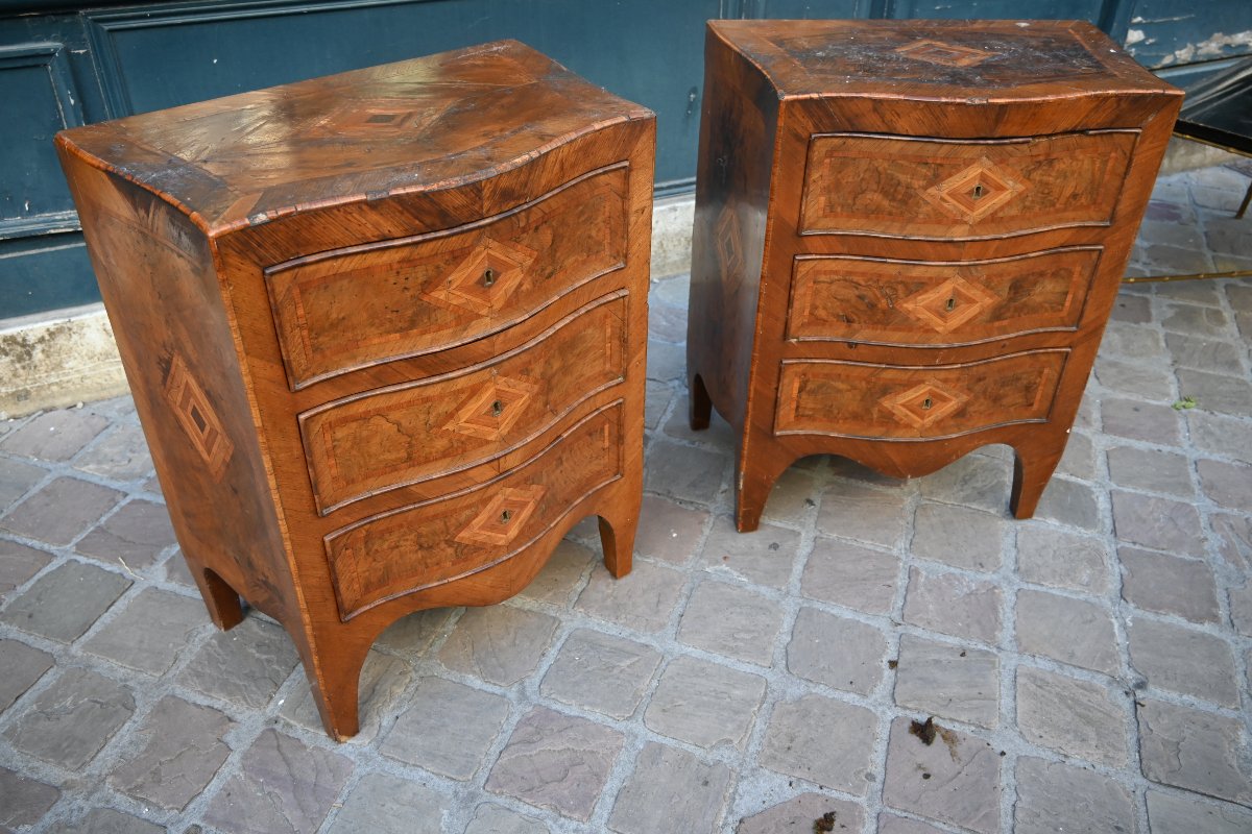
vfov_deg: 44.6
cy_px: 417
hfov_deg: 63.2
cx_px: 626
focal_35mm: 29
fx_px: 1017
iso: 400
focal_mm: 19.5
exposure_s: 1/200
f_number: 3.5
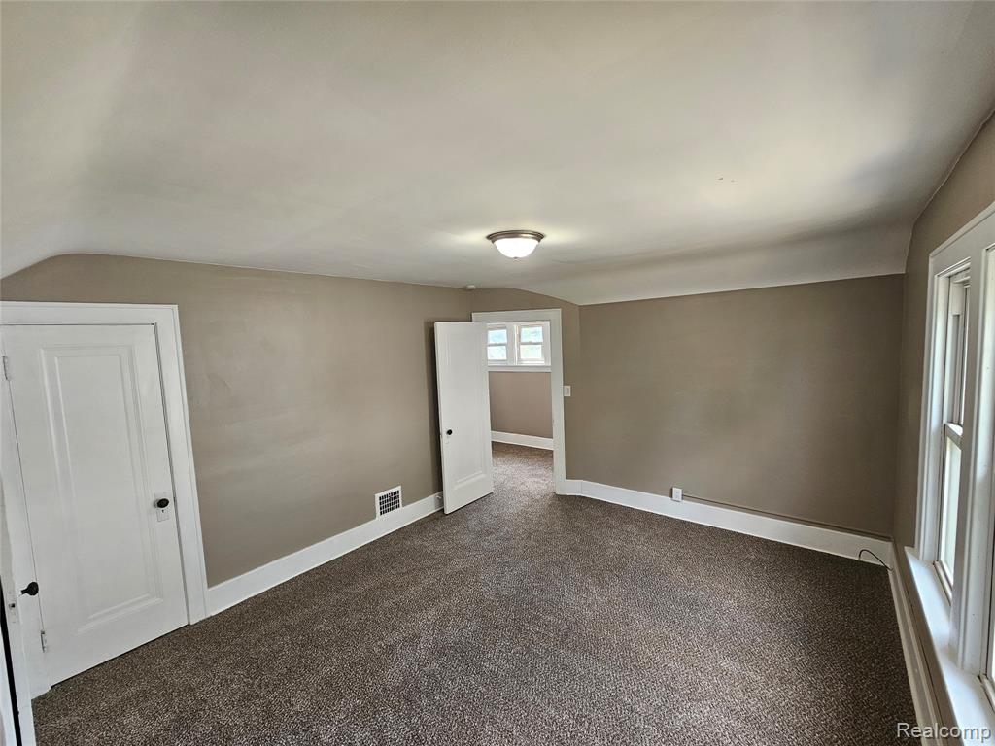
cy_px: 373
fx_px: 374
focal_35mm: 13
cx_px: 498
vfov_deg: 89.9
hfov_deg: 106.2
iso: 160
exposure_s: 1/60
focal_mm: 2.2
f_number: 2.2
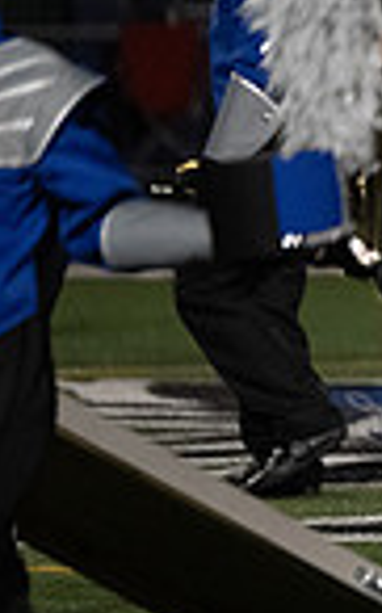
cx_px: 1201
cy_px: 338
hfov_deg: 1.6
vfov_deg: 2.6
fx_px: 13536
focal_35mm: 811
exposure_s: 1/1250
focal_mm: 200
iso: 5000
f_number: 2.8
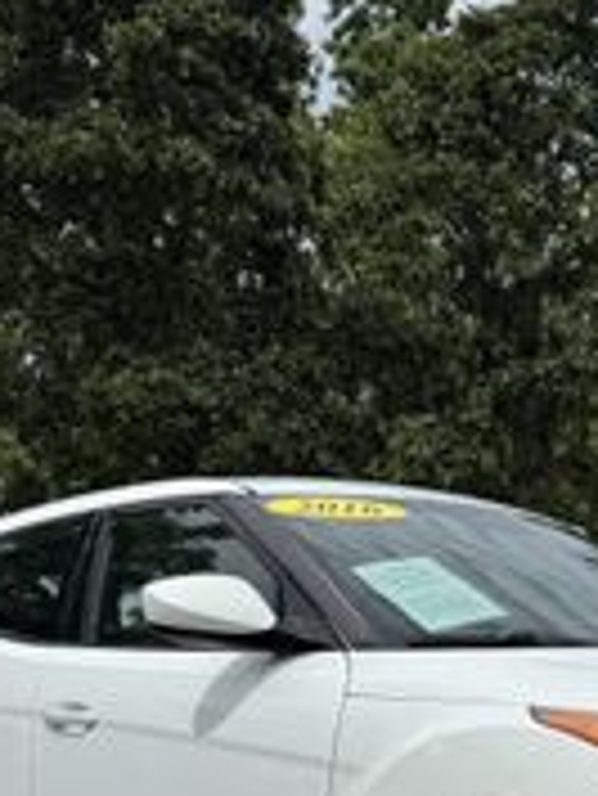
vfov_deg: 27.1
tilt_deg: -8.1
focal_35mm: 65
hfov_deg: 22.3
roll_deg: +1.7
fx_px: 1495
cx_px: 495
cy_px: 899
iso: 80
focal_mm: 6.76
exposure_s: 1/7092
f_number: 1.78
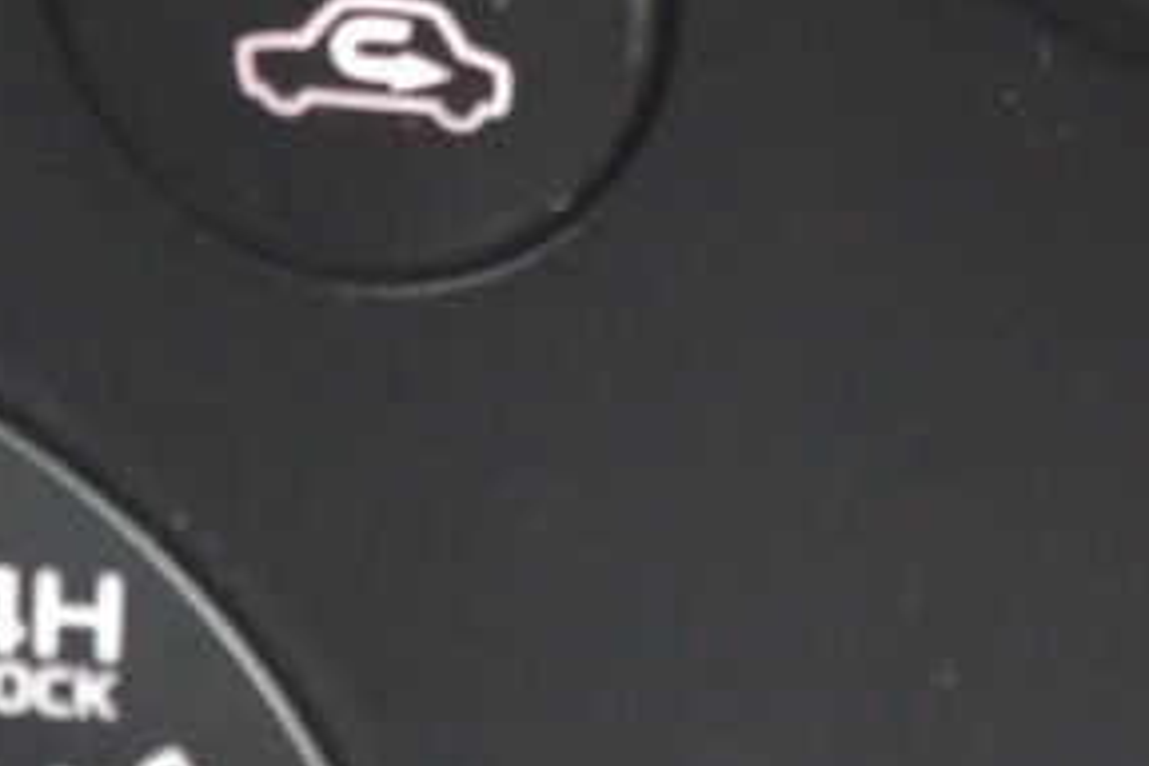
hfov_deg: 3.7
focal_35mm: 549
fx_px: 17531
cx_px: 1313
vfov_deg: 2.5
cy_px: 116
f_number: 5.6
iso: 1600
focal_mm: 55
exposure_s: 1/60
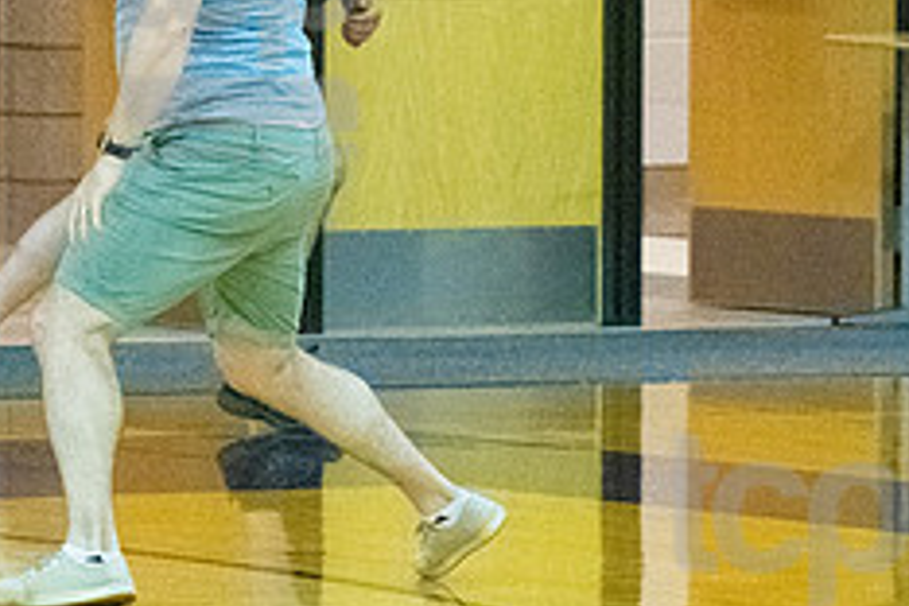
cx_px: 241
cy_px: 27
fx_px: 12624
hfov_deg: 4.1
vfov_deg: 2.7
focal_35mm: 500
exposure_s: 1/800
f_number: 4.5
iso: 10000
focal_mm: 135
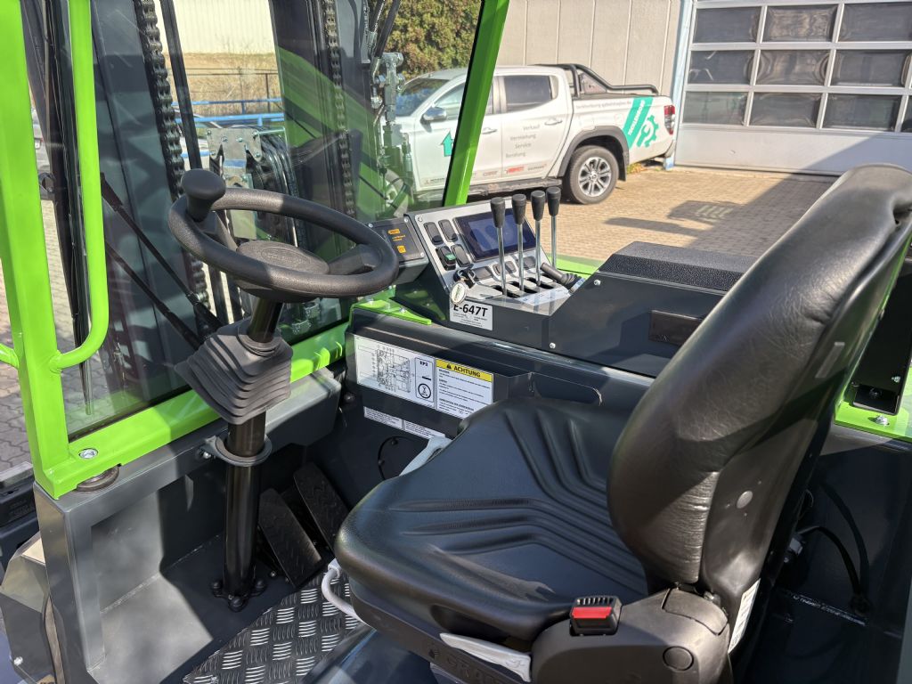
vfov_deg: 53.1
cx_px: 456
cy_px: 342
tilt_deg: -20.7
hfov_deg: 67.3
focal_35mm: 26
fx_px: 685
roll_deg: +0.4
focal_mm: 5.96
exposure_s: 1/801
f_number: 1.6
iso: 64
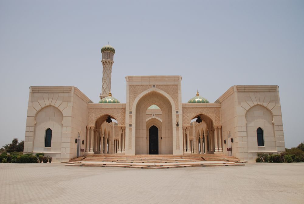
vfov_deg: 48.1
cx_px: 152
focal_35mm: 27
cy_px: 102
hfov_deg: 67.3
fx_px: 228
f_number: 9
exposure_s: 1/320
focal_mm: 18
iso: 200
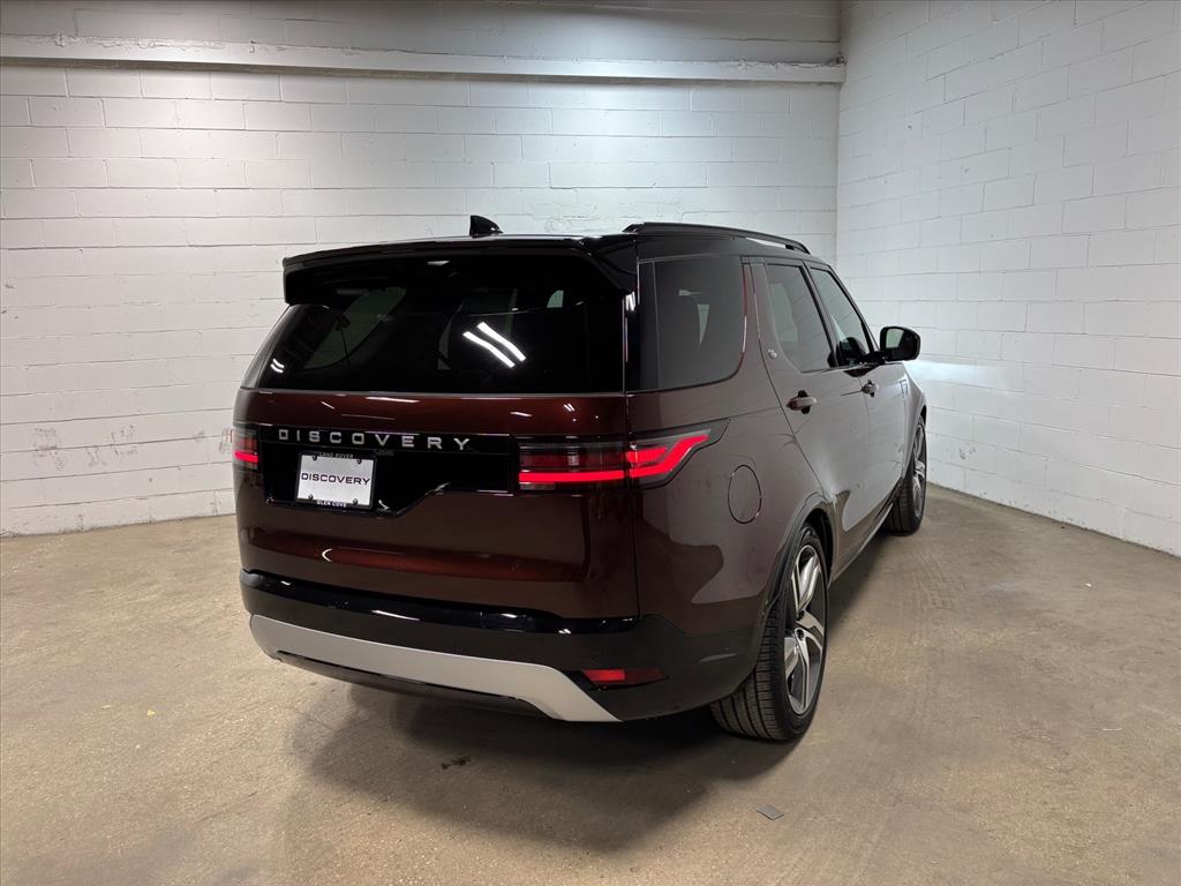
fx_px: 887
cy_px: 443
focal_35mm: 26
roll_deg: +1.8
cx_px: 590
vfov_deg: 53.1
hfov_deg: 67.3
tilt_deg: -11.2
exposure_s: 1/250
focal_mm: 5.96
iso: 50
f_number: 1.6
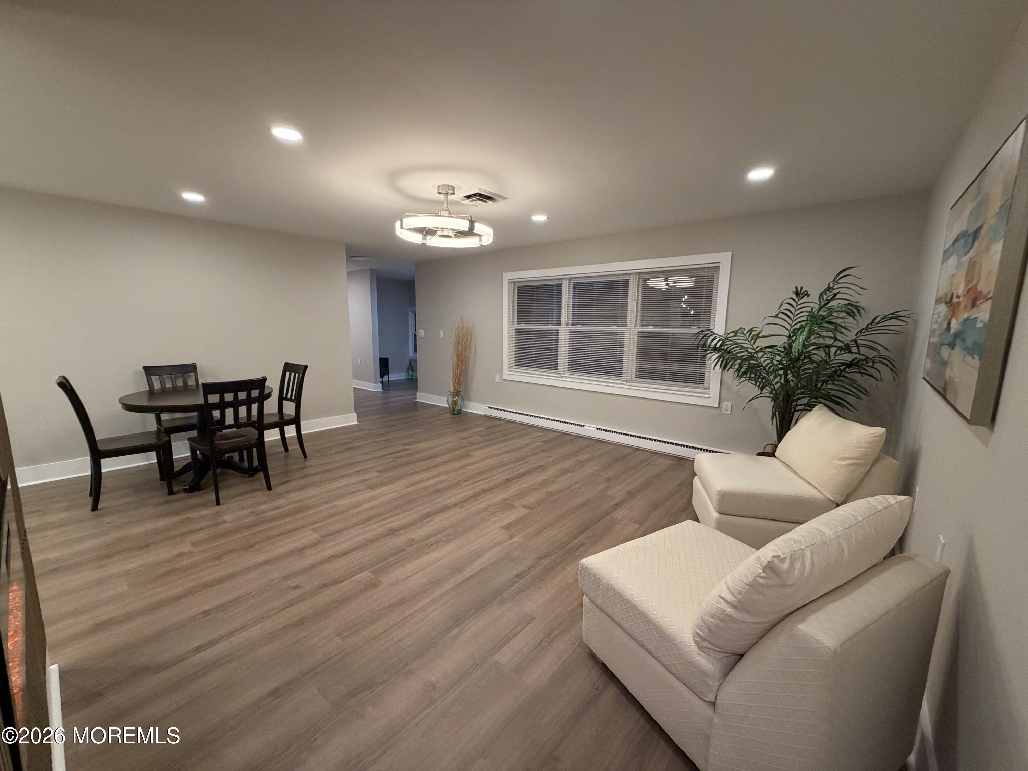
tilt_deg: -8.9
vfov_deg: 85.7
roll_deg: -0.3
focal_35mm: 14
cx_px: 514
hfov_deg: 102.1
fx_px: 416
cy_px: 386
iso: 250
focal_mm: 2.22
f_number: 2.2
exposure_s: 1/60
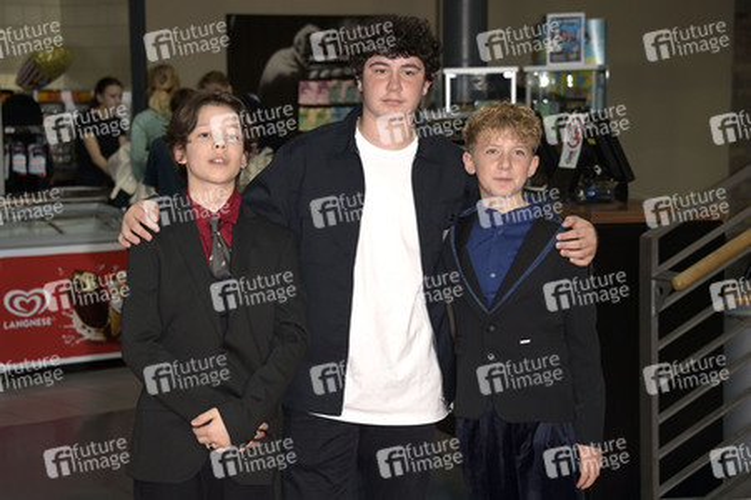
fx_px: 1709
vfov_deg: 16.6
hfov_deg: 24.8
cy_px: 250
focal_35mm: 82
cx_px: 376
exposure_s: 1/250
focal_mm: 82
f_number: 5.6
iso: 640
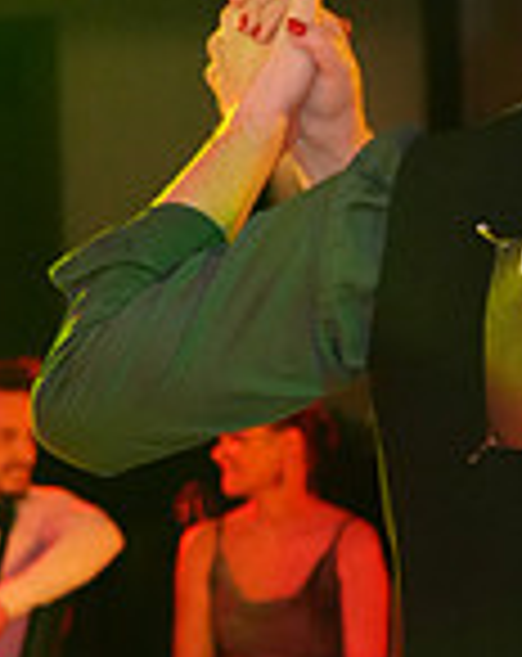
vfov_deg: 5.4
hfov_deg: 4.3
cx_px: 817
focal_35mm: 359
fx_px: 6962
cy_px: 976
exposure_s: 1/250
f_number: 5
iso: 6400
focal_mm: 96
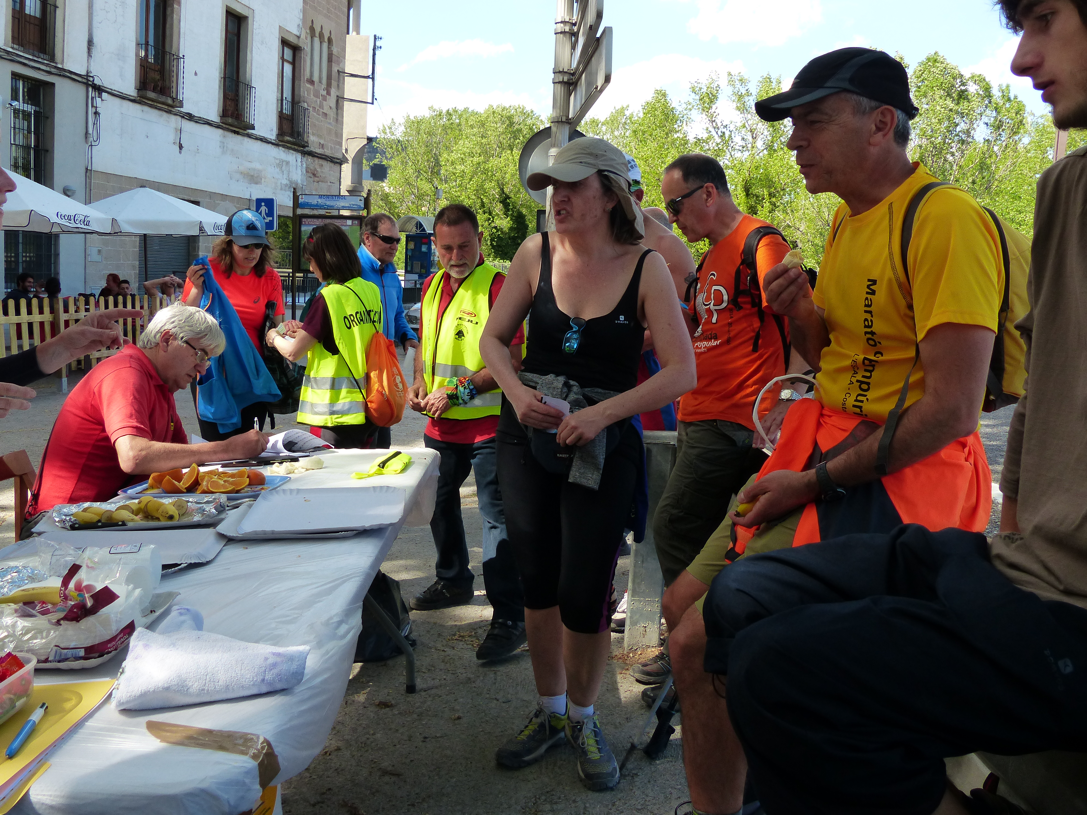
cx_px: 544
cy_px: 408
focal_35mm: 32
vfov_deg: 44.2
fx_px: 1005
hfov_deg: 56.8
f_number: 4
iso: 160
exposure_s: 1/320
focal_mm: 5.7
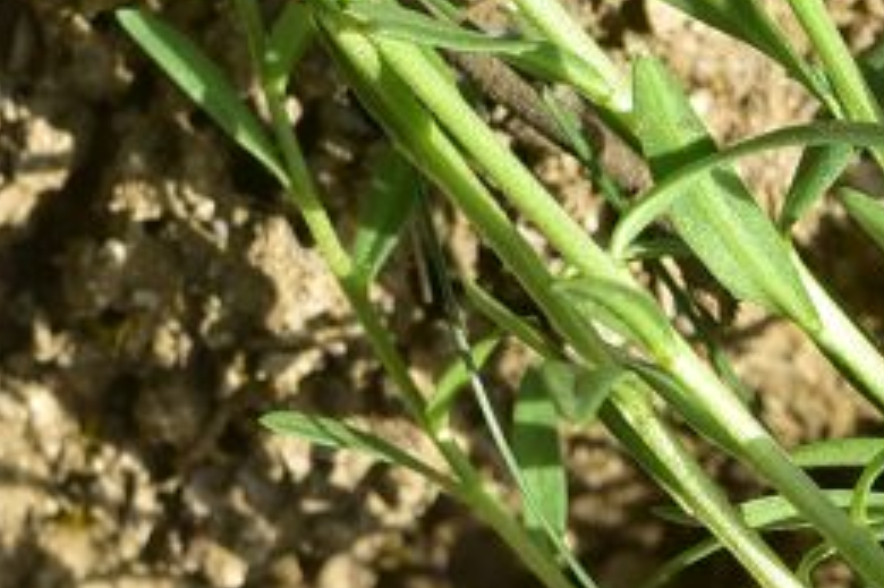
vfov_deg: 5.5
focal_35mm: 250
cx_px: 282
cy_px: -100
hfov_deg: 8.2
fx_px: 6135
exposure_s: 1/250
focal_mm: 50
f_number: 9
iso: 160
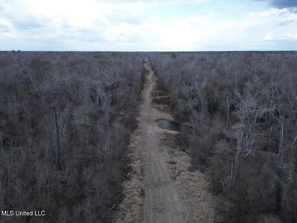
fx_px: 206
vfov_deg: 56.8
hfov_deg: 71.6
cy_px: 112
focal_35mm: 24
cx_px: 148
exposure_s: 1/800
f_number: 1.7
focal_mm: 6.72
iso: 100
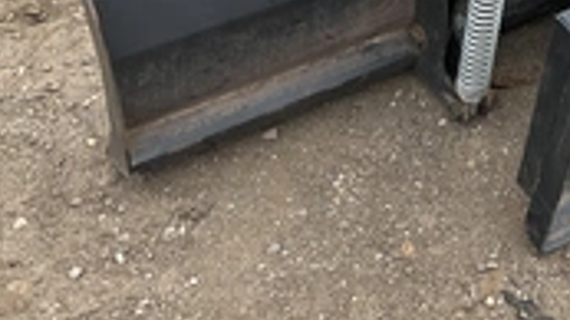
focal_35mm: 73
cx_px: 557
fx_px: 1102
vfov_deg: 16.2
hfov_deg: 27.5
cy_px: -3
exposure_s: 1/435
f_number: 1.8
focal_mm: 3
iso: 25
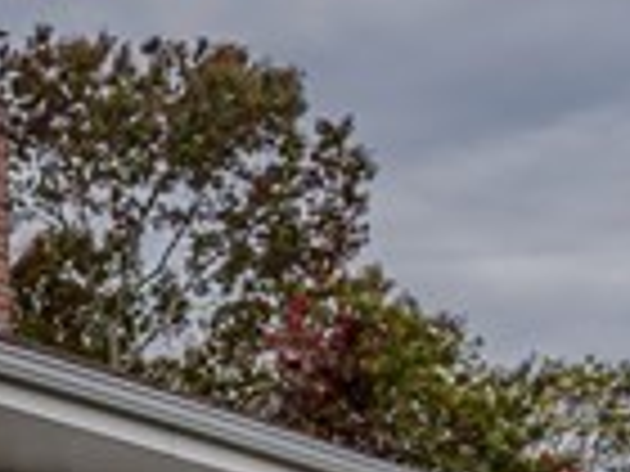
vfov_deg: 5.8
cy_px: 742
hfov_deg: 7.1
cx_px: -1116
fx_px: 4623
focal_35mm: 254
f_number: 8
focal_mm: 36
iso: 200
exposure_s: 1/250
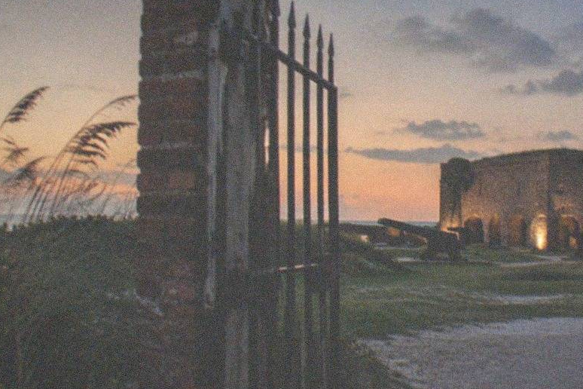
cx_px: 372
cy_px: 247
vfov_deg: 42.0
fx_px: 502
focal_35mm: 31
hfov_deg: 59.3
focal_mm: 24
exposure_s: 1/80
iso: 2500
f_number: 3.2
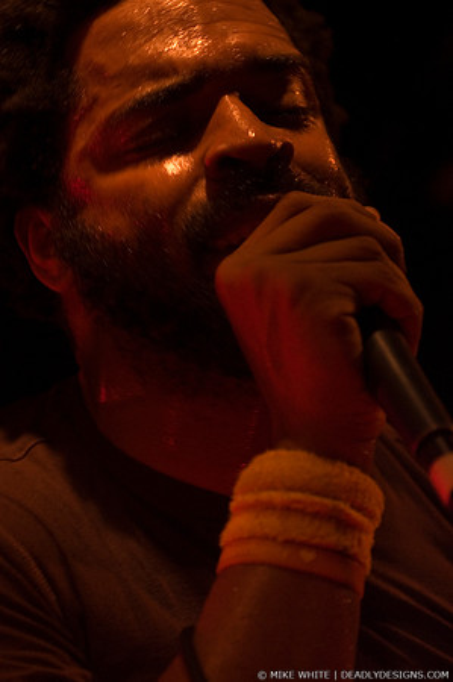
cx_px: 226
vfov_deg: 21.9
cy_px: 341
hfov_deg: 14.7
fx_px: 1759
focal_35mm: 93
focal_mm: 62
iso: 800
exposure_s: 1/80
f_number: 2.8
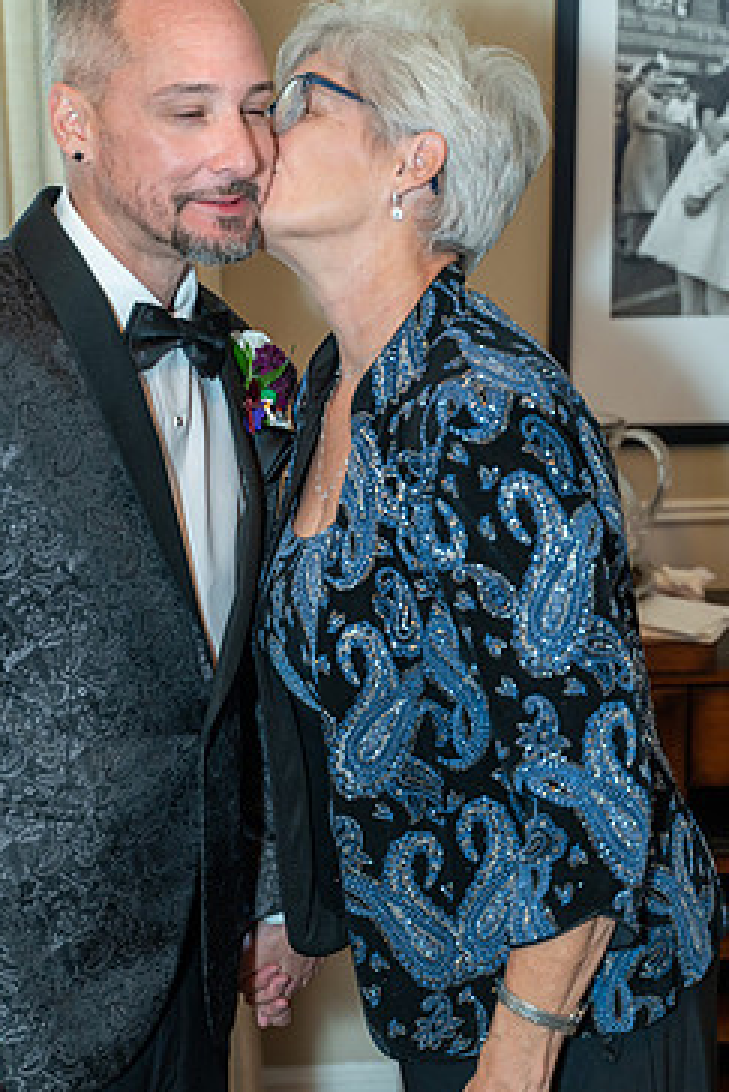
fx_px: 2063
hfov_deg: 20.0
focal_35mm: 68
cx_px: 315
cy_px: 588
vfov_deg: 29.6
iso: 1000
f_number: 2.8
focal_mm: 55
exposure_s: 1/50
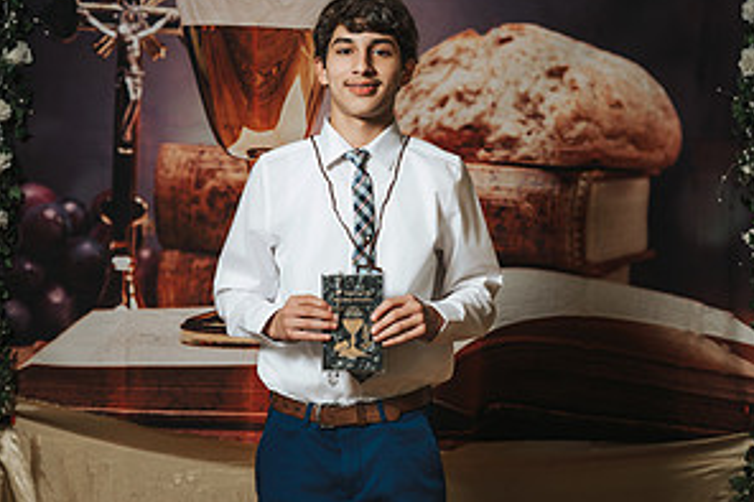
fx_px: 1591
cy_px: 433
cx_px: 377
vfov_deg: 17.7
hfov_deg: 26.7
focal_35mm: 76
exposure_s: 1/200
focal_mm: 50
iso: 400
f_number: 4.5
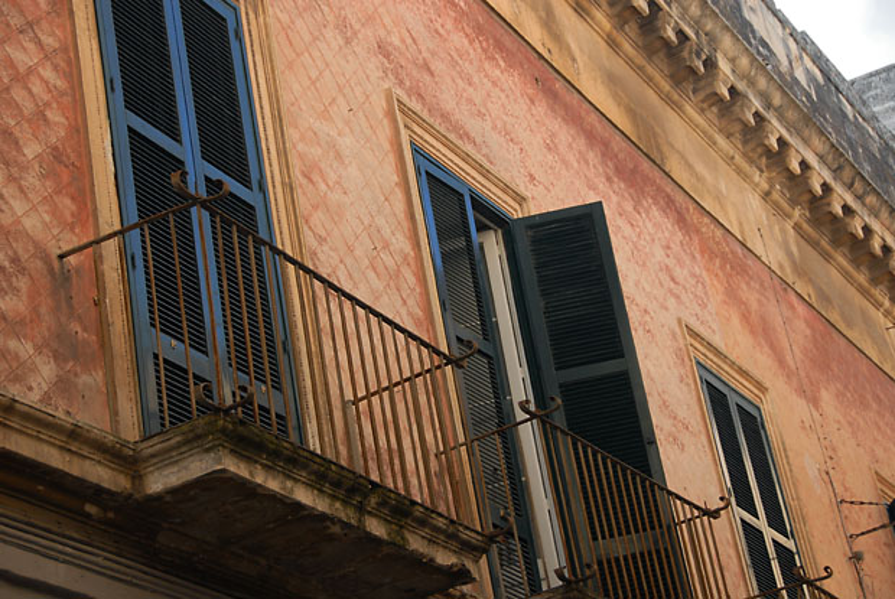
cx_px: 448
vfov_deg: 16.3
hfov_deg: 24.2
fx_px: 2091
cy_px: 300
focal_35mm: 84
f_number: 4.8
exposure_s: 1/160
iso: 200
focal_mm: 56
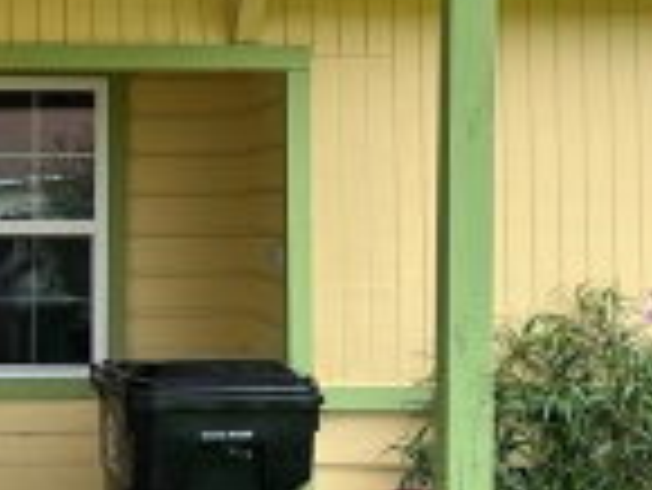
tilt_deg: +2.8
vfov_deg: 16.0
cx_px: 139
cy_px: 144
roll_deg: +0.3
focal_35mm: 92
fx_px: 1734
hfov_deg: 21.1
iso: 50
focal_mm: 5.1
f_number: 1.6
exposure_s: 1/639
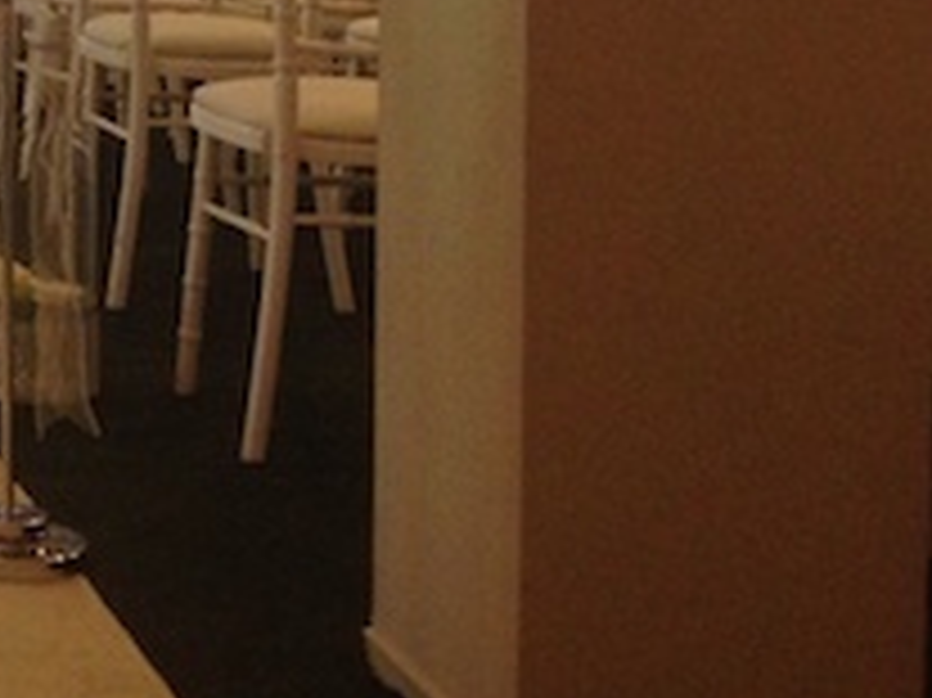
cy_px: -234
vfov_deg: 13.9
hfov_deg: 17.2
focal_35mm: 102
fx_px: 2745
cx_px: -504
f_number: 2.4
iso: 160
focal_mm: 4.12
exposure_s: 1/20
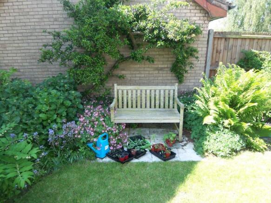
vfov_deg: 58.9
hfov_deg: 73.9
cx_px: 136
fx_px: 180
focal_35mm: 23
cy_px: 102
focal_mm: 3.8
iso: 50
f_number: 2.8
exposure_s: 1/100
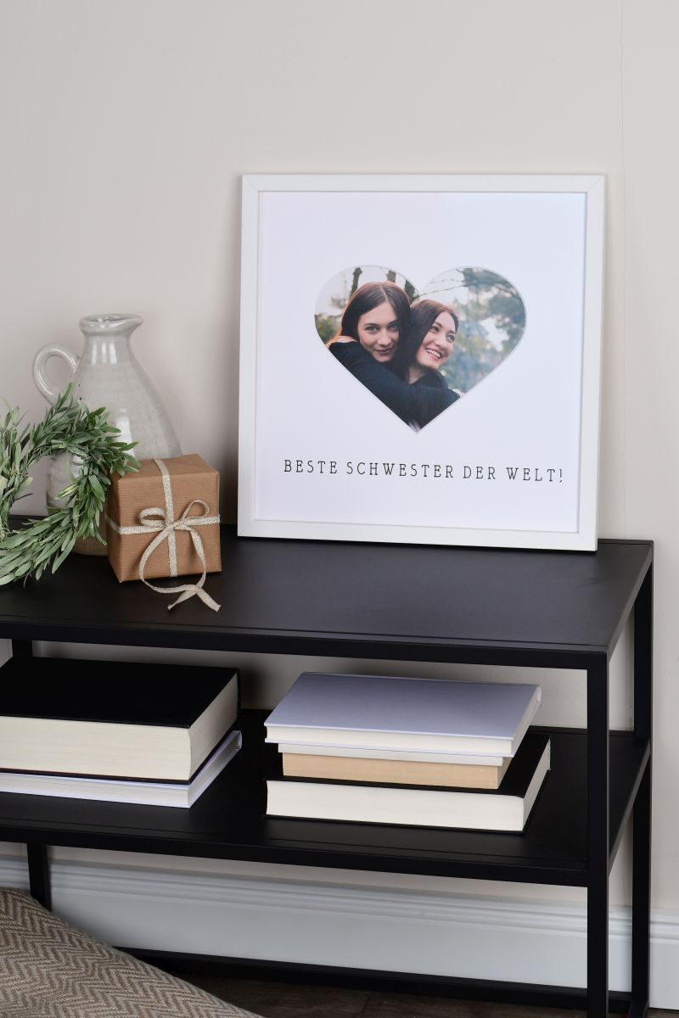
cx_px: 340
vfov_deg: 27.0
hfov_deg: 18.2
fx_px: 2122
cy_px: 509
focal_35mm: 75
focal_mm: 50
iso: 400
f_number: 10
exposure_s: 1/100
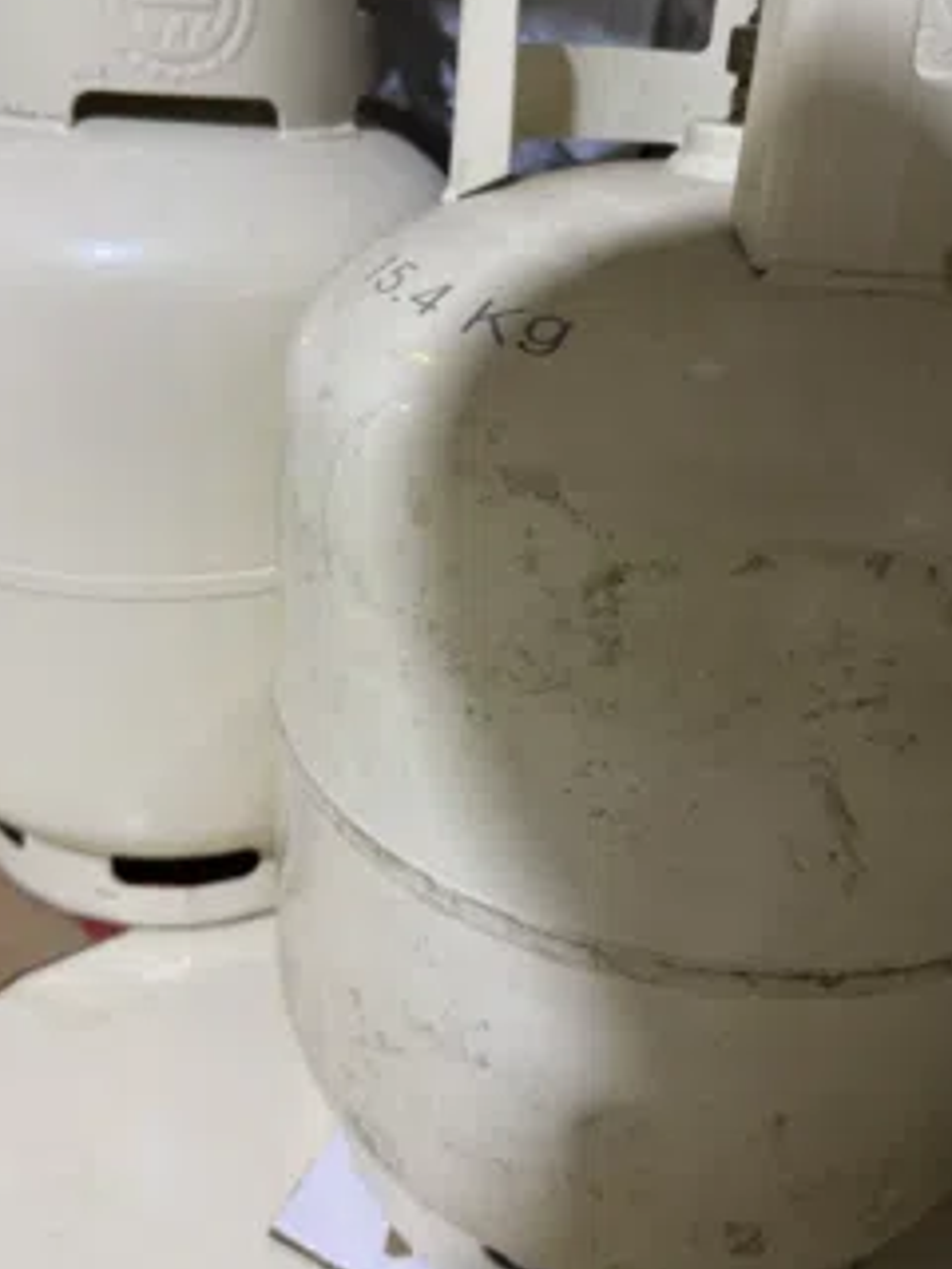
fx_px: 1100
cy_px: 539
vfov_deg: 59.7
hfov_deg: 46.8
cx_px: 452
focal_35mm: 30
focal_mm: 6.76
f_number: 1.78
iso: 250
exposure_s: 1/50
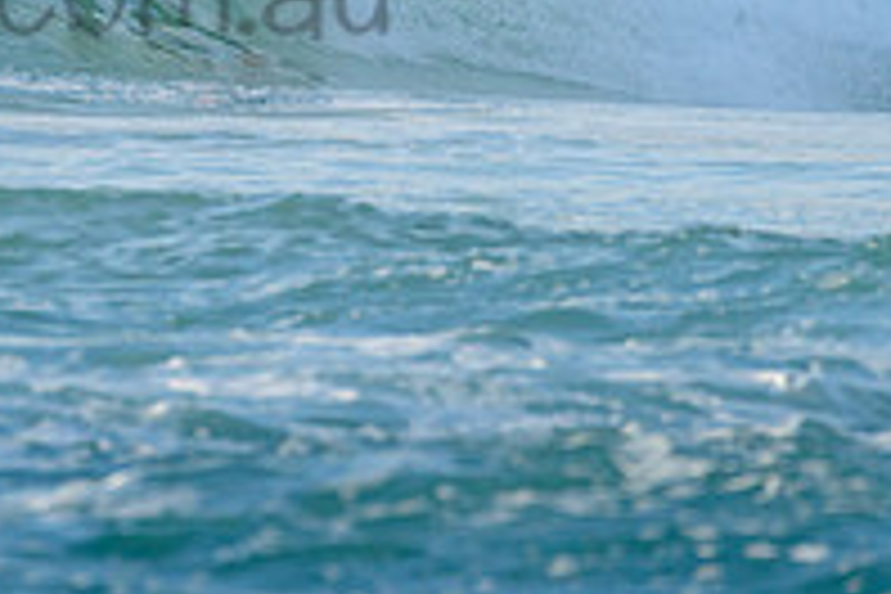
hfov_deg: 1.1
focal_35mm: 1799
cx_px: 197
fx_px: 44522
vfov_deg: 0.8
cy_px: -241
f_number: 5.6
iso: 560
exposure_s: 1/2000
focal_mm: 500
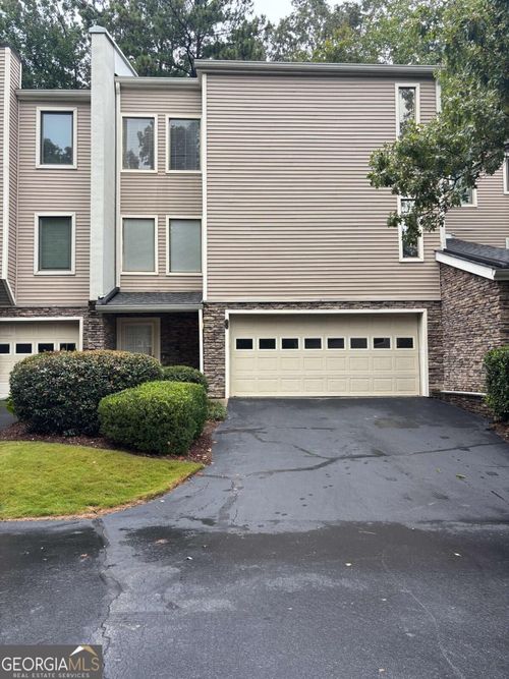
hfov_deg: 53.0
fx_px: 510
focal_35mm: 26
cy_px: 340
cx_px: 254
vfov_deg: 67.3
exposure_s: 1/205
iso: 40
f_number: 1.6
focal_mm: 5.96
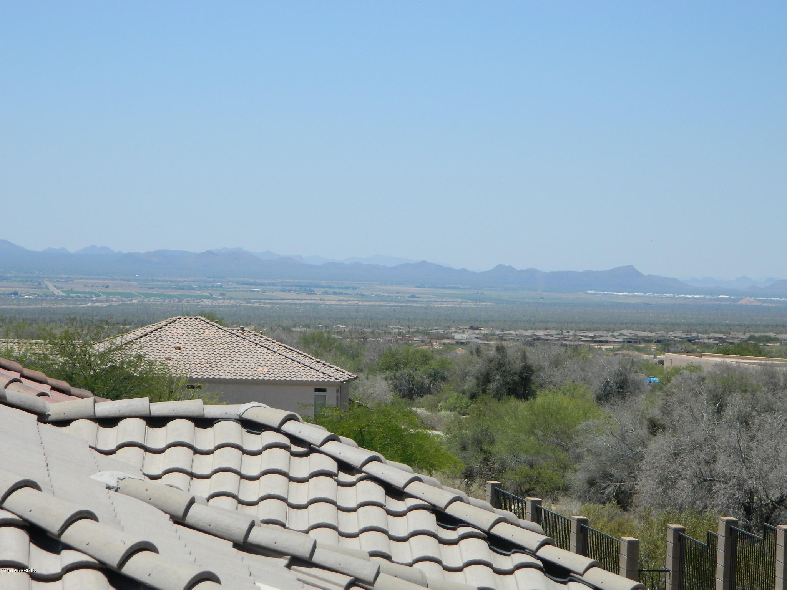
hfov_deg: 15.3
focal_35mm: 129
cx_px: 394
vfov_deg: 11.5
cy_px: 295
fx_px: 2933
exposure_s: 1/1000
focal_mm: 23.2
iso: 110
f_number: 4.7
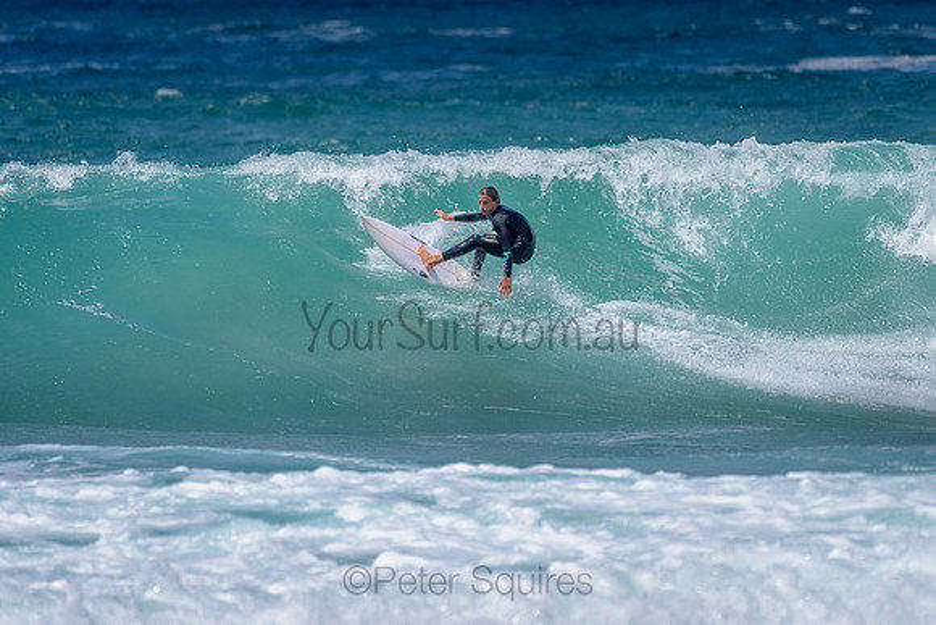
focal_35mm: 614
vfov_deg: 2.2
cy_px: 245
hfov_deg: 3.4
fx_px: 15974
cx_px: 498
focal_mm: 500
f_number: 5.6
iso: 72
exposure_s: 1/2000
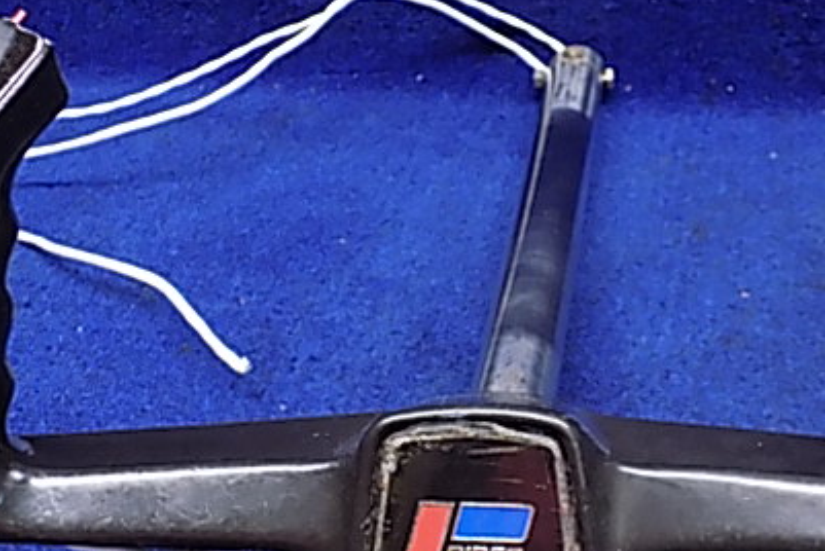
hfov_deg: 29.6
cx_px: 467
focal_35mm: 68
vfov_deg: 20.0
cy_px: 352
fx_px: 1559
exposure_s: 1/15
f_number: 3.6
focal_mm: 7.3
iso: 400
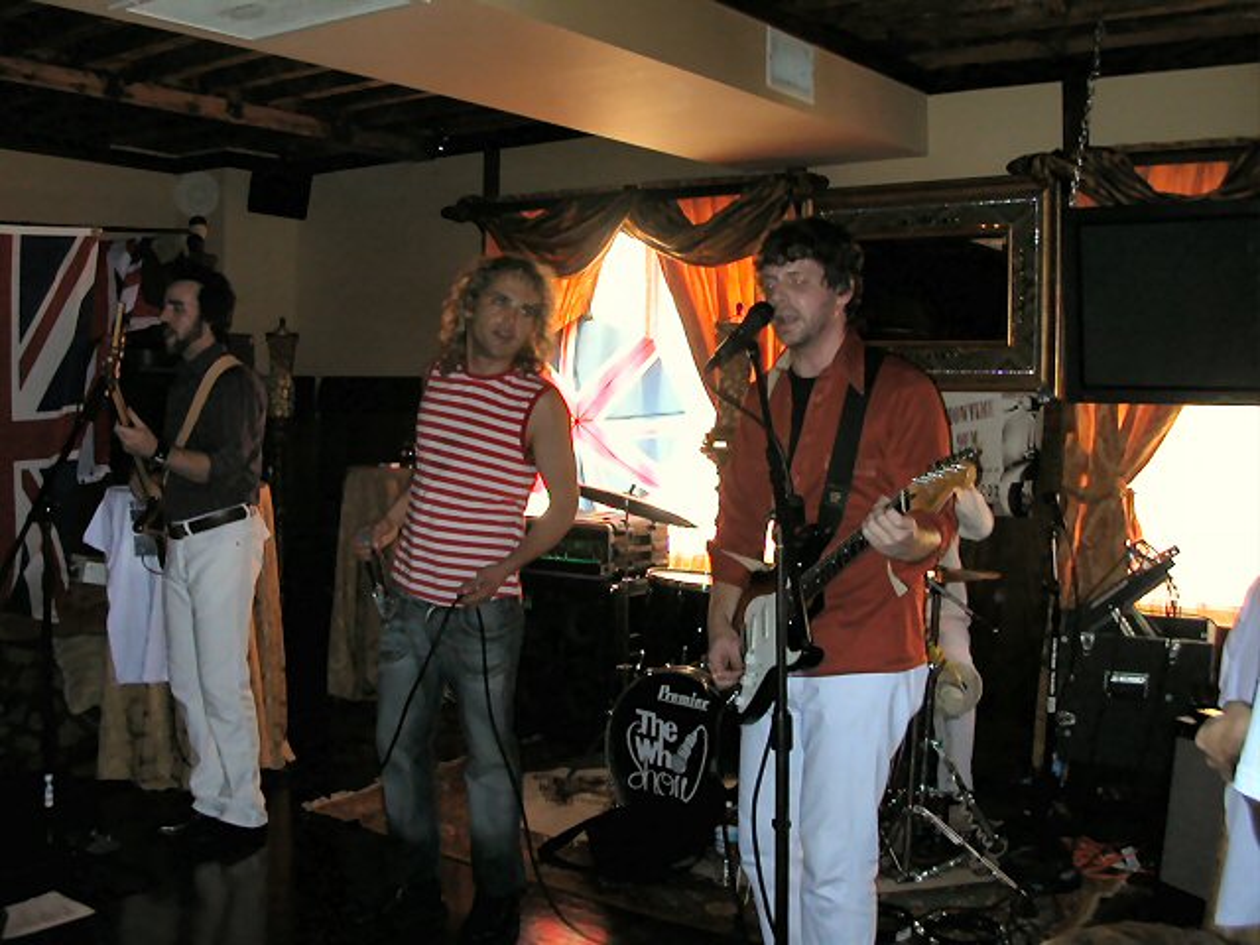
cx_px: 630
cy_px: 472
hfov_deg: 50.1
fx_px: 1347
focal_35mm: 37
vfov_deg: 38.7
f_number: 2.7
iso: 100
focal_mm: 5.6
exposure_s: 1/30
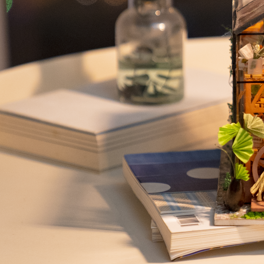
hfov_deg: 8.9
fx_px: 1657
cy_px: 39
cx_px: 369
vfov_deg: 9.1
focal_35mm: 192
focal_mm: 70
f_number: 2.8
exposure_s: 1/100
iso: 3200
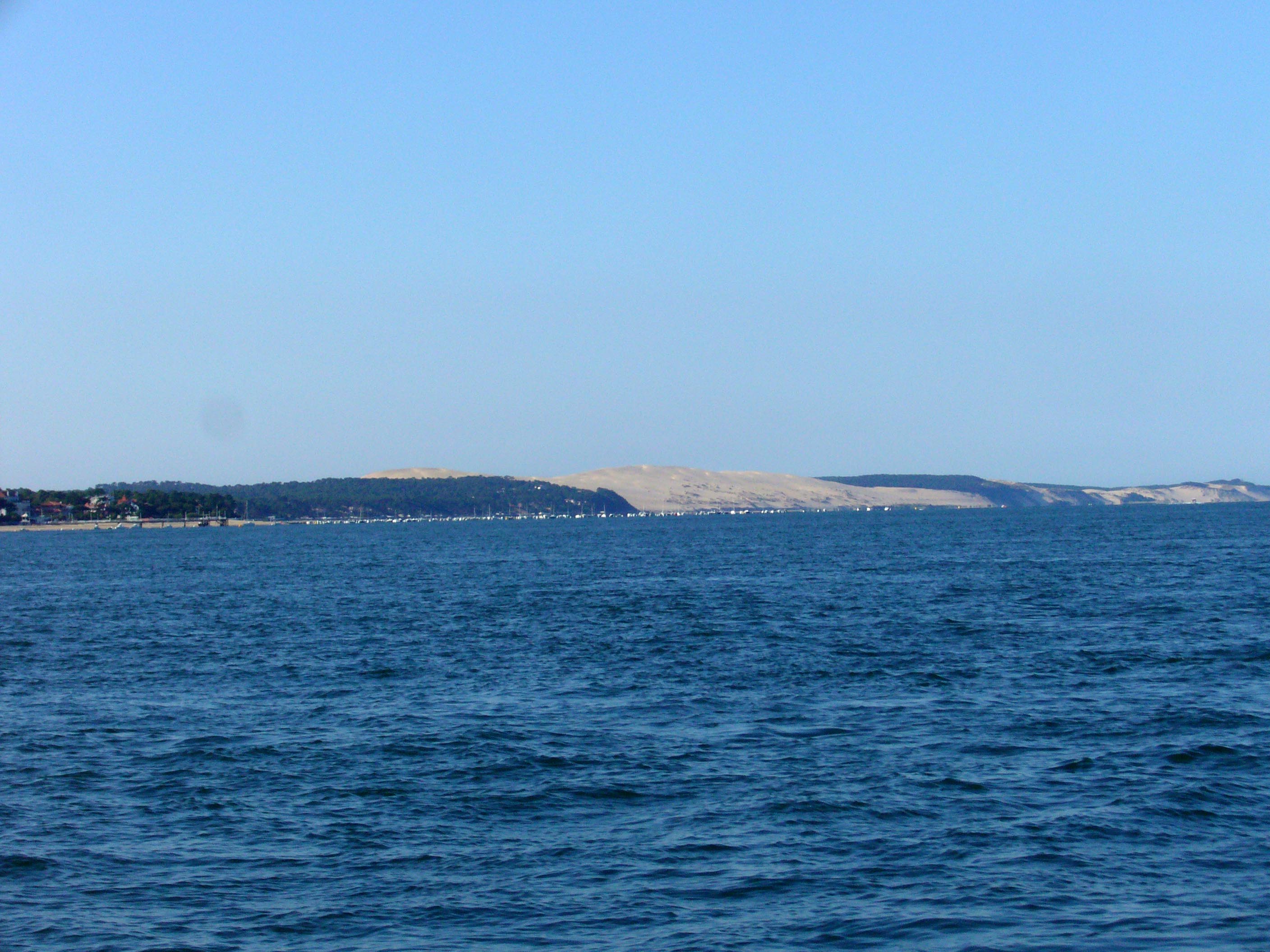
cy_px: 476
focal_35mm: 105
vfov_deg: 14.1
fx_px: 3852
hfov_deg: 18.7
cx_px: 635
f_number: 10
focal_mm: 17.4
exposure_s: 1/250
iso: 100
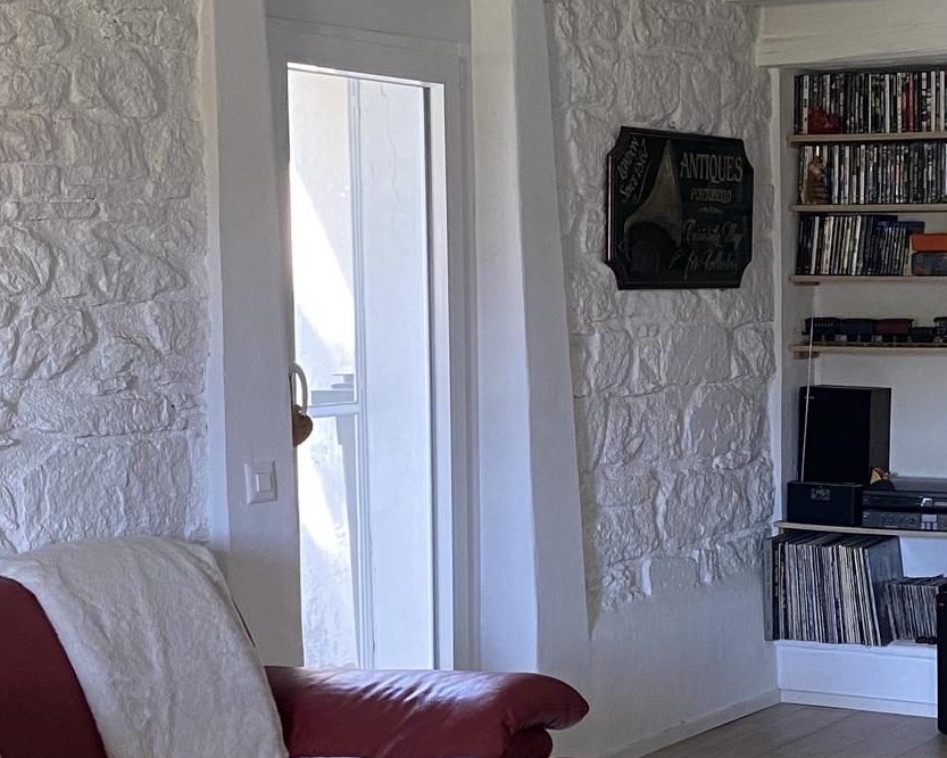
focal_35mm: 78
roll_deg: -0.8
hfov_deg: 24.2
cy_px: 567
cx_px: 724
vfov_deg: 19.5
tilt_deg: -7.0
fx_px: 2186
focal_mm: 4.25
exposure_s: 1/60
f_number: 1.8
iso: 200
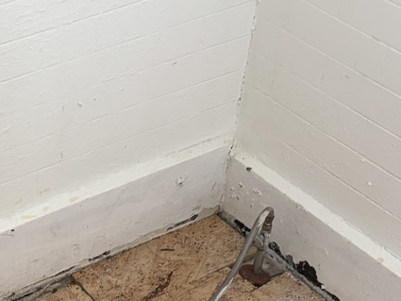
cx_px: -65
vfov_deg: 15.6
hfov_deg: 20.9
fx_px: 1020
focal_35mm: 88
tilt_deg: -47.7
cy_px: 437
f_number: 1.6
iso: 100
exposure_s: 1/121
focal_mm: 5.96
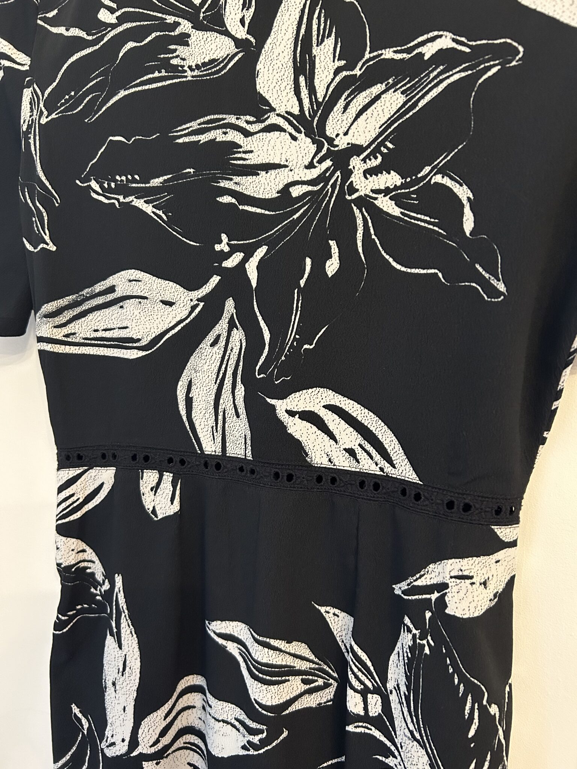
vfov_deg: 67.3
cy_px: 384
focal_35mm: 26
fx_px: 578
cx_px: 288
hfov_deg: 53.1
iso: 400
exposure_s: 1/40
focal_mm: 5.7
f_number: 1.5
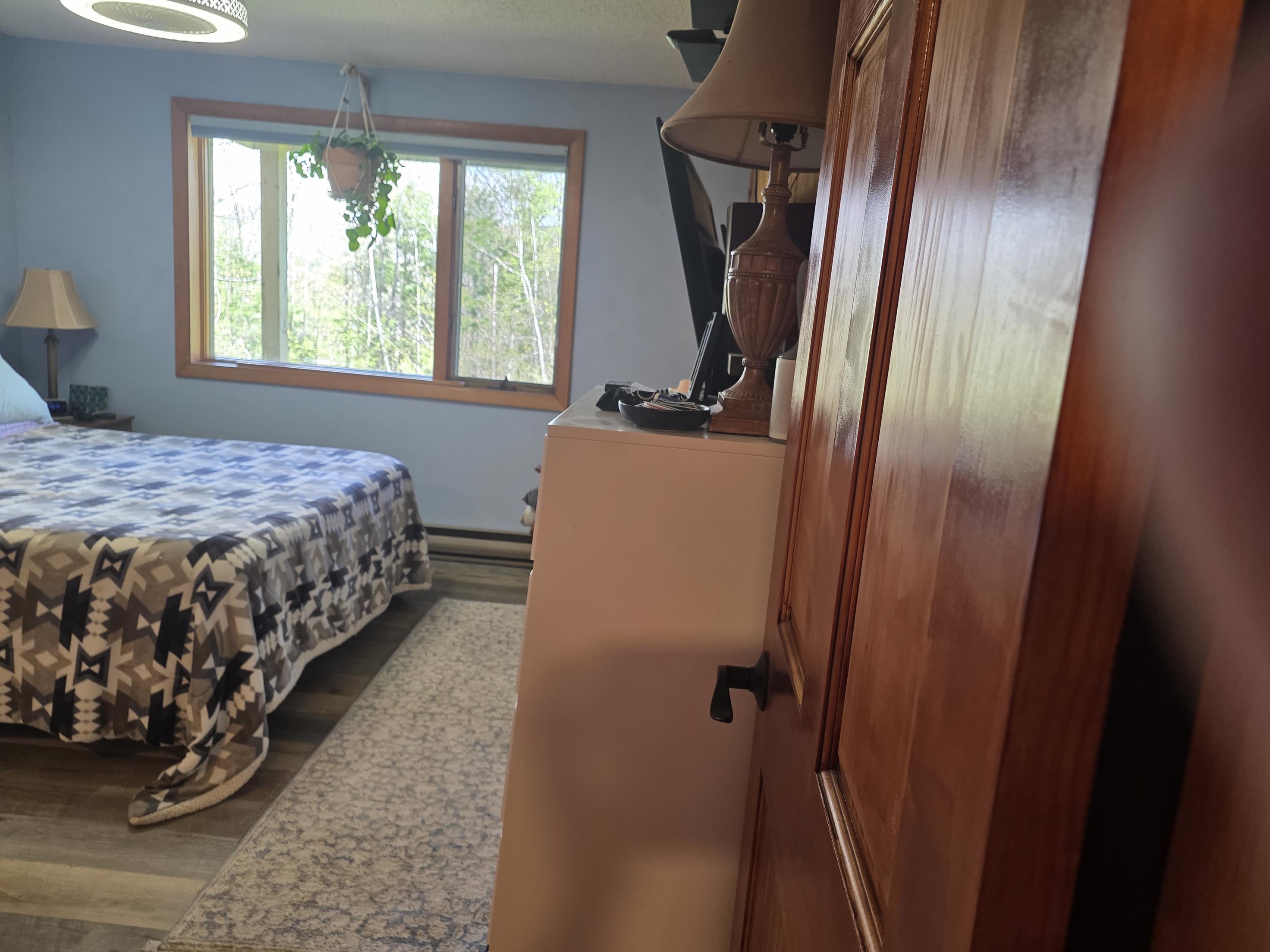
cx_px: 619
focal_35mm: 24
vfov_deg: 56.8
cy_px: 465
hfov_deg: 71.6
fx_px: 881
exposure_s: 1/120
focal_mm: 6.25
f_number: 1.7
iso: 160
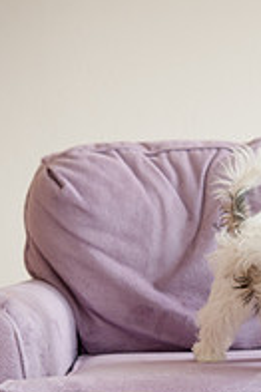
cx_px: 212
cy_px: 310
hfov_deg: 10.0
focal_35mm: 137
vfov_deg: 14.9
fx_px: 1492
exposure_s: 1/500
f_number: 4
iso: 1000
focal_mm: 60
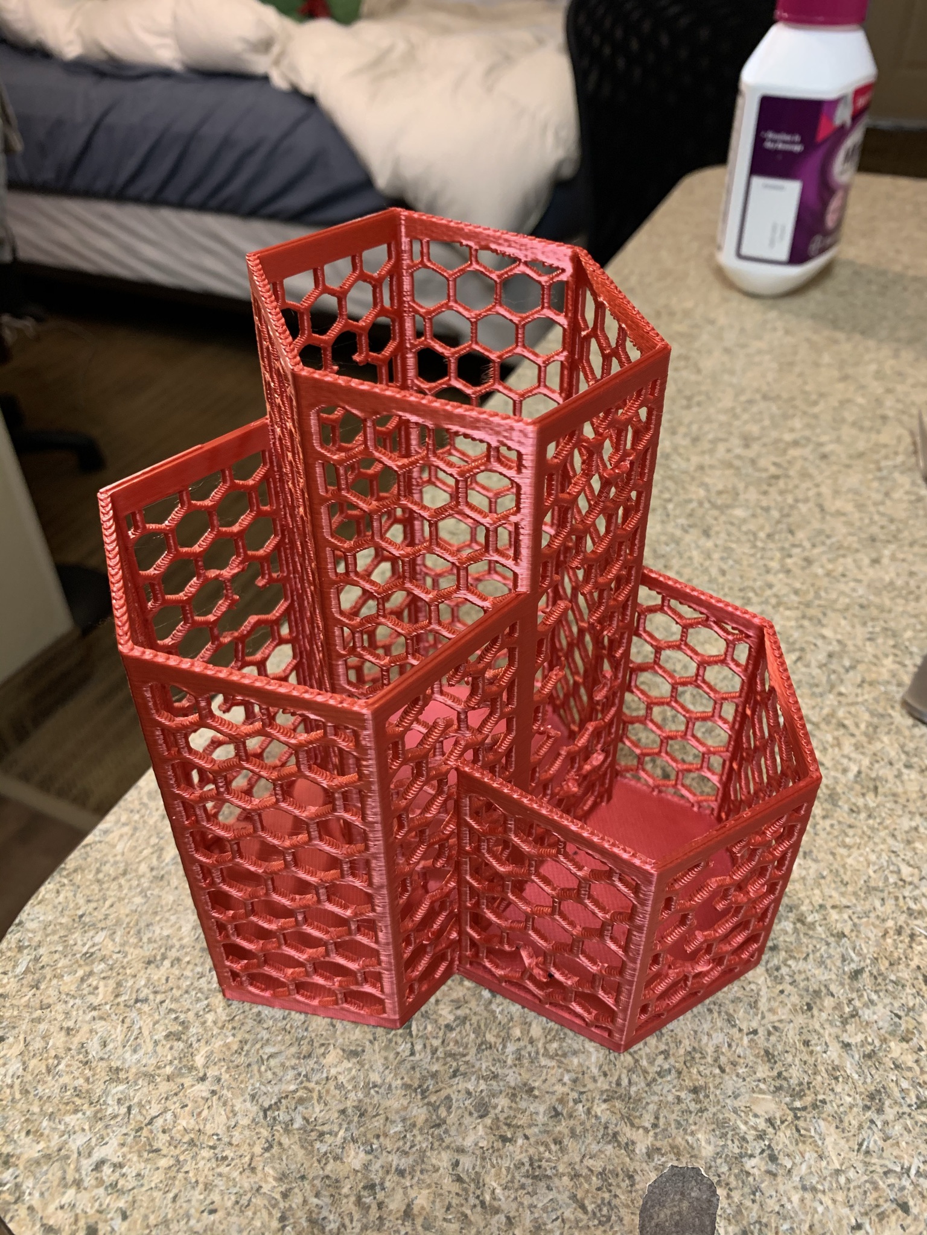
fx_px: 928
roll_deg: +0.4
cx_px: 464
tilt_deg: -37.8
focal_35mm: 26
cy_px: 618
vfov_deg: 67.3
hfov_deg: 53.1
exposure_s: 1/60
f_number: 1.8
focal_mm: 4.25
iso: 200
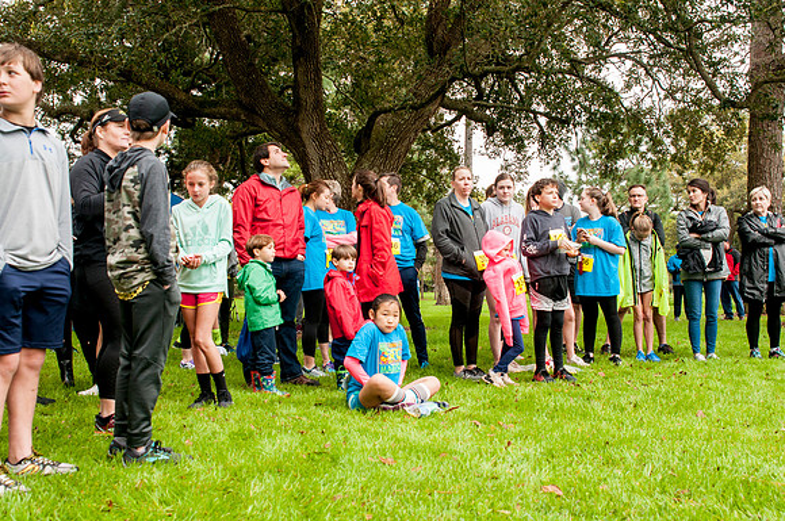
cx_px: 392
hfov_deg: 53.2
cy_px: 260
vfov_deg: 36.8
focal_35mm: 36
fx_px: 784
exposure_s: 1/160
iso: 640
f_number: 5.6
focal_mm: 24
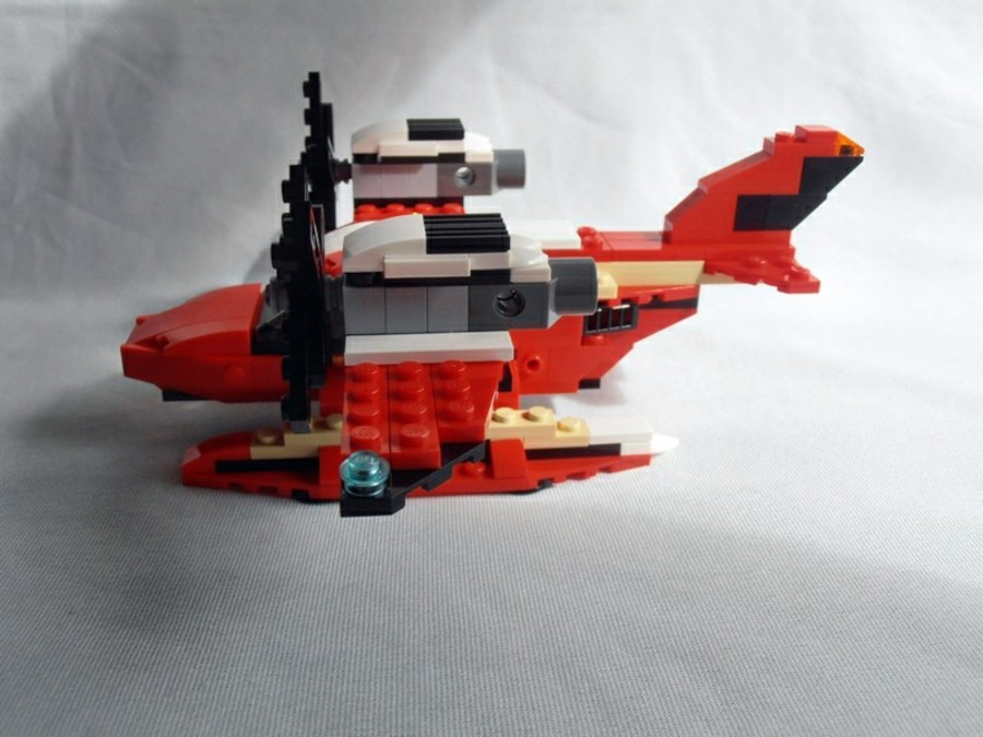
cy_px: 368
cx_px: 492
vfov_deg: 38.7
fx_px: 1051
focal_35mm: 37
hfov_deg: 50.1
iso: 80
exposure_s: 1/400
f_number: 3.9
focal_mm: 6.61
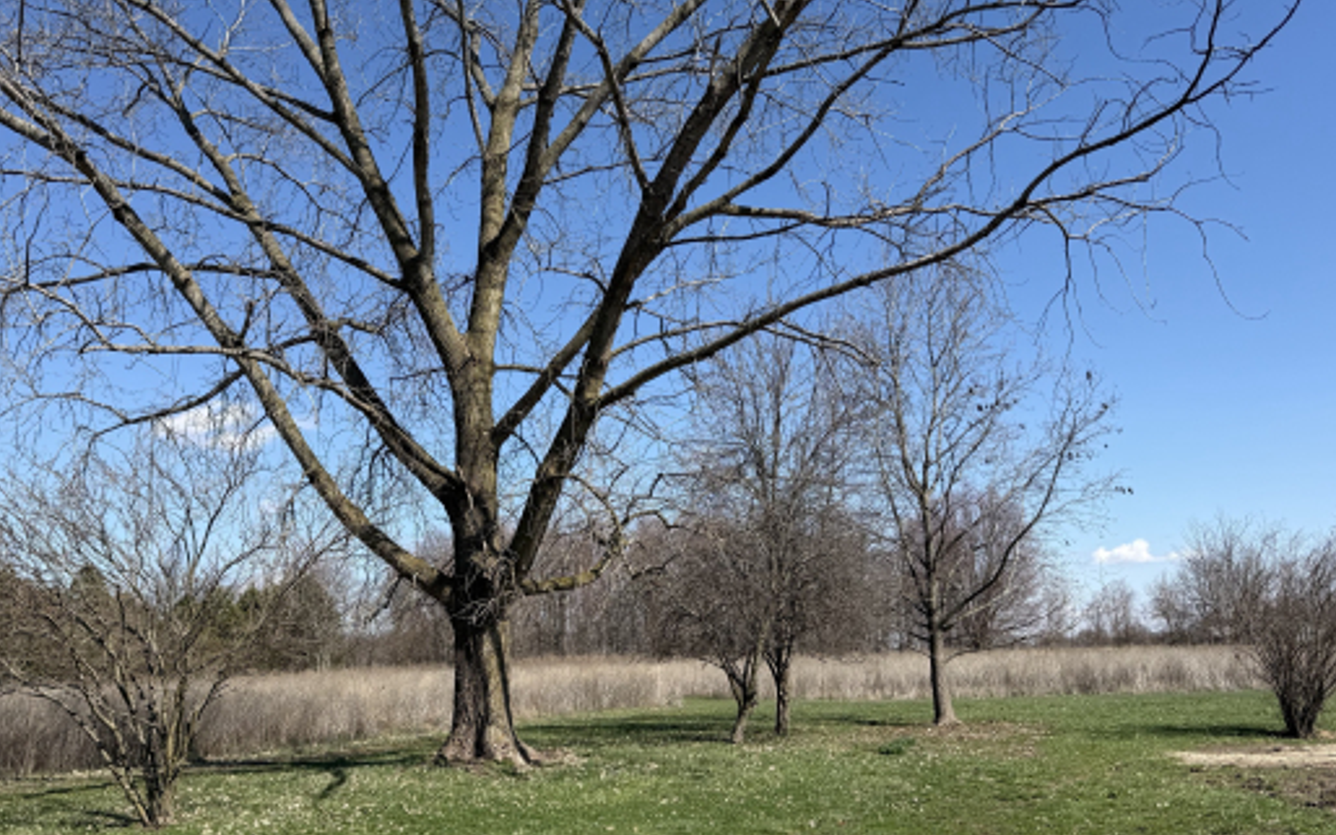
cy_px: 466
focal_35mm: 33
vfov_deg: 38.3
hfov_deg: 57.9
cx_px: 578
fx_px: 1201
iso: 80
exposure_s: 1/4673
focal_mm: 6.76
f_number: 1.78
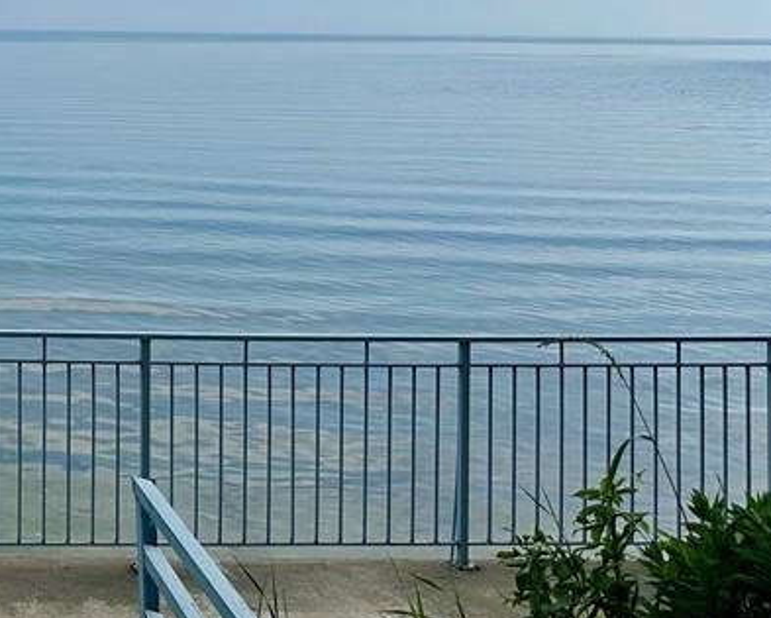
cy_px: 16
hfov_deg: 26.7
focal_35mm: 61
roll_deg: -0.3
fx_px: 1393
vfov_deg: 24.0
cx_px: -204
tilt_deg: -0.3
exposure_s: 1/8197
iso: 80
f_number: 1.78
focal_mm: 6.86
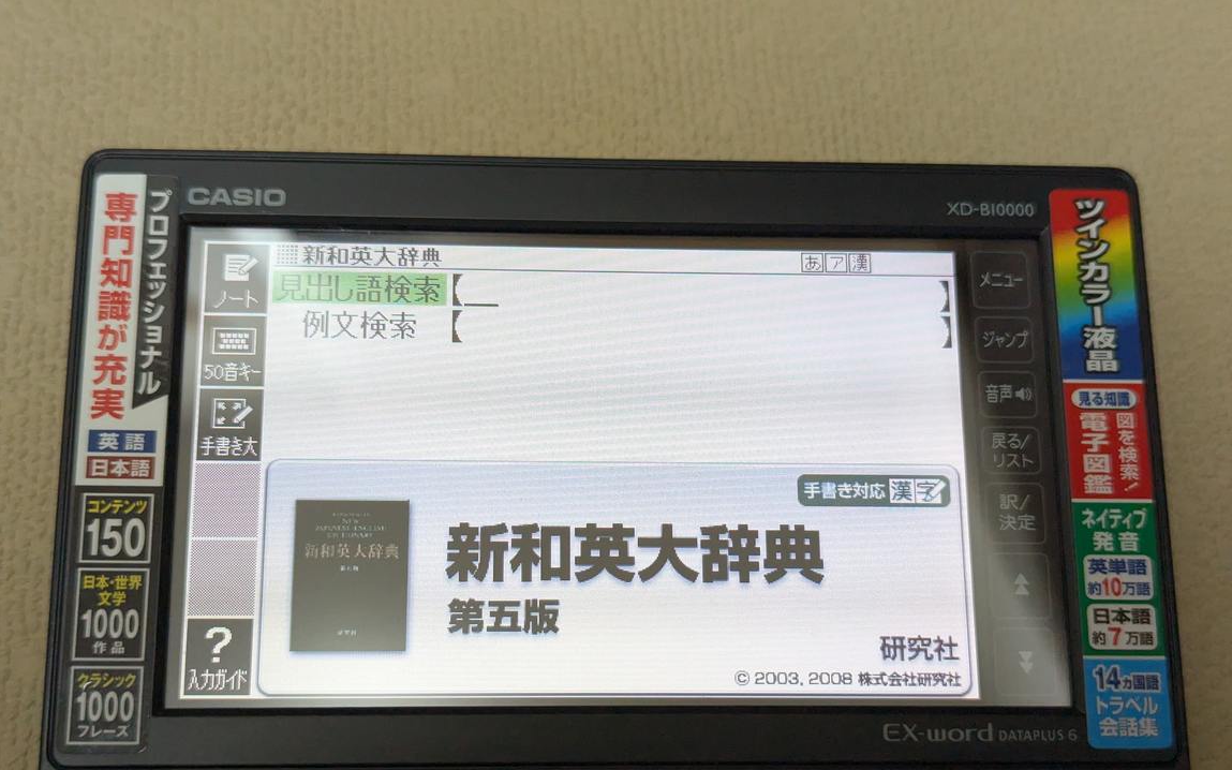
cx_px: 615
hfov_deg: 39.6
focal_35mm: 51
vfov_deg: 25.3
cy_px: 461
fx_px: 1712
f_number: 1.85
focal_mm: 6.81
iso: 828
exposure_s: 1/182
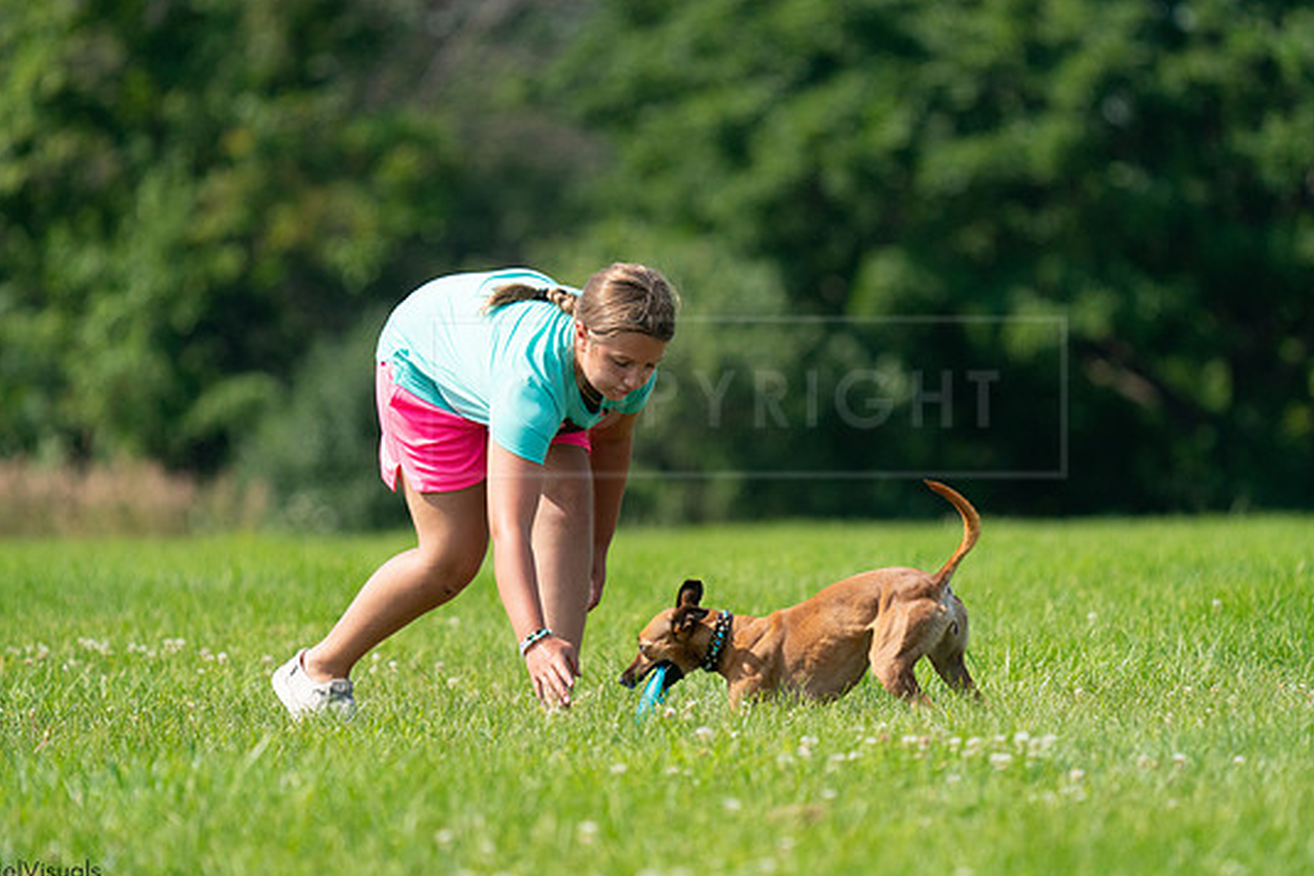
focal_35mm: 425
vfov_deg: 3.2
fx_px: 15511
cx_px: 662
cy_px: 439
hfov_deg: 4.9
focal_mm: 391
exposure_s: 1/4000
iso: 1250
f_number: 6.3
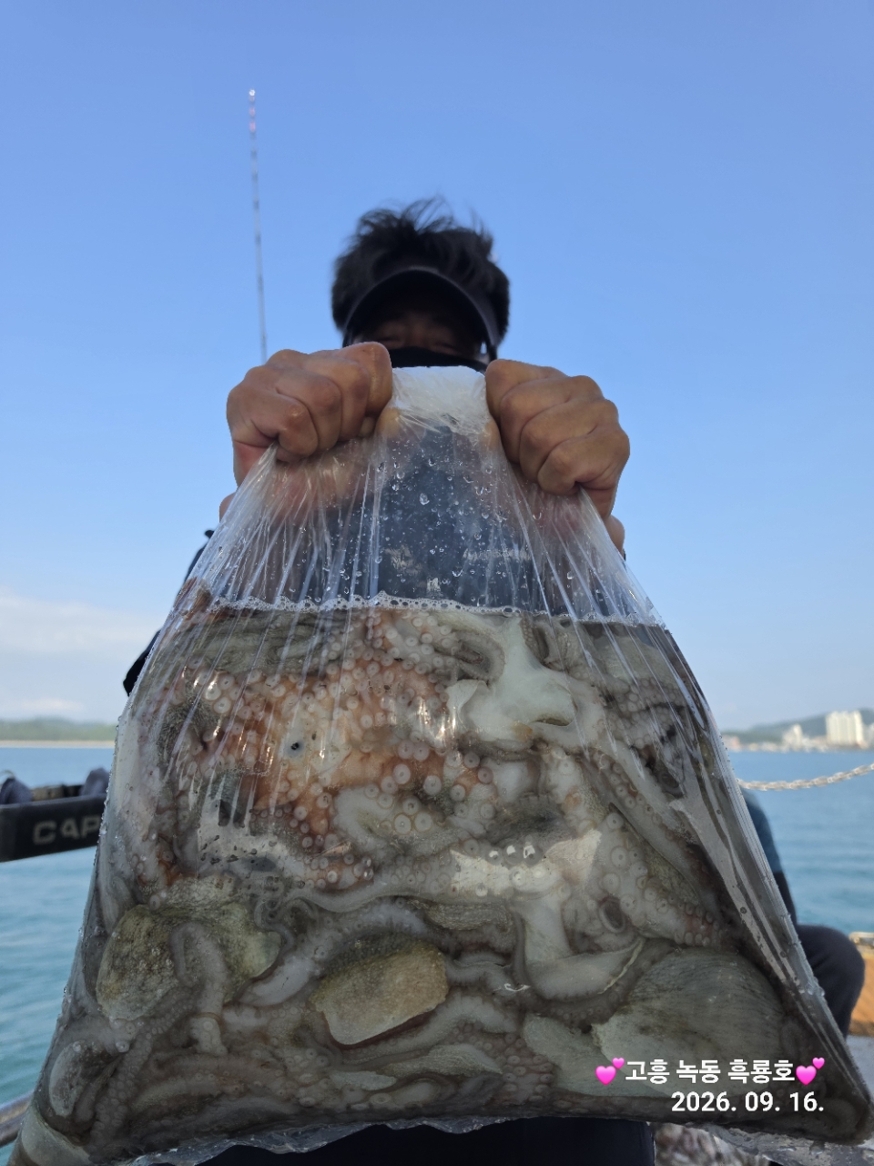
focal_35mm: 23
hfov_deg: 58.9
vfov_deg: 73.9
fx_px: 774
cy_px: 583
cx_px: 437
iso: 64
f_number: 1.4
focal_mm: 6.5
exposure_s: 1/3697
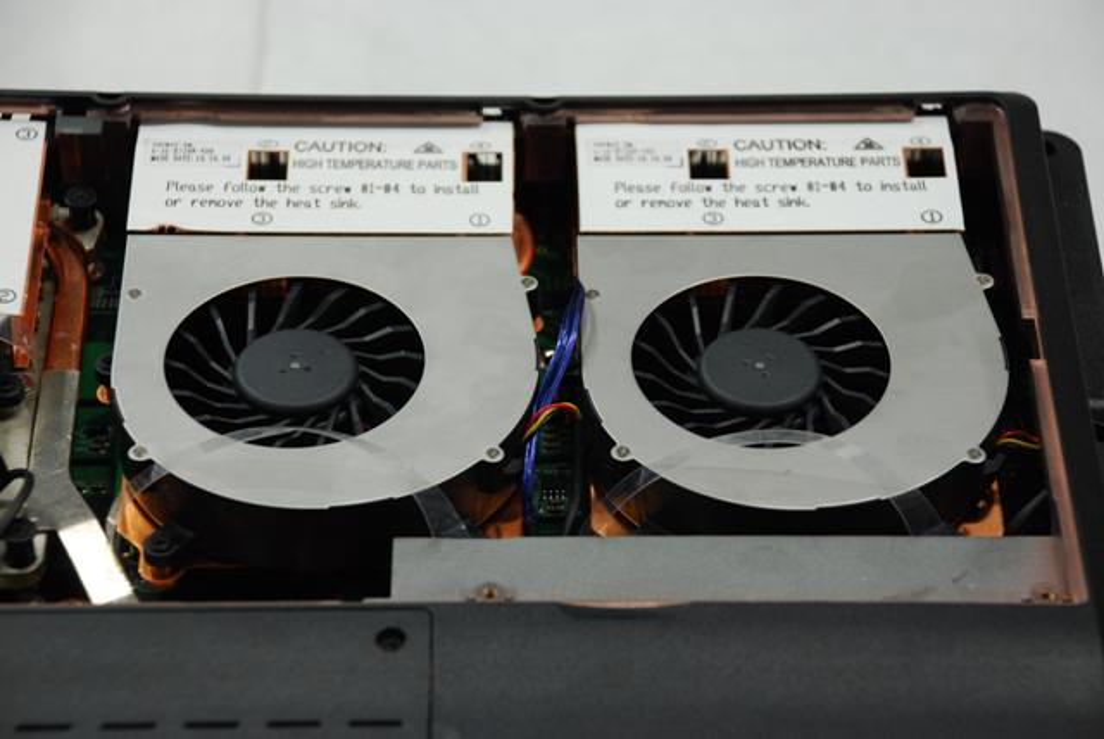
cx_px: 552
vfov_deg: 10.8
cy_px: 370
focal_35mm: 128
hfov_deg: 16.1
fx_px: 3913
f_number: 5.6
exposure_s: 1/13
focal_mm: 85
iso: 400
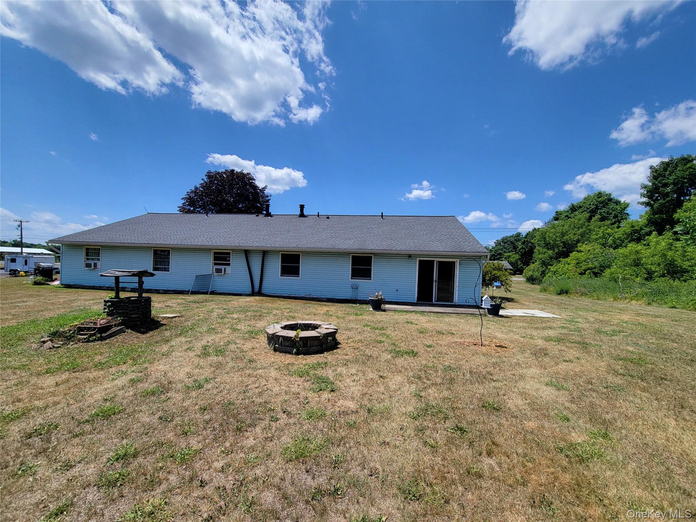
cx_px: 348
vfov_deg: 89.9
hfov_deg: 106.2
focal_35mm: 13
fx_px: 261
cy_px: 261
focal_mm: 2.2
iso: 50
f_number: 2.2
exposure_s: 1/1946
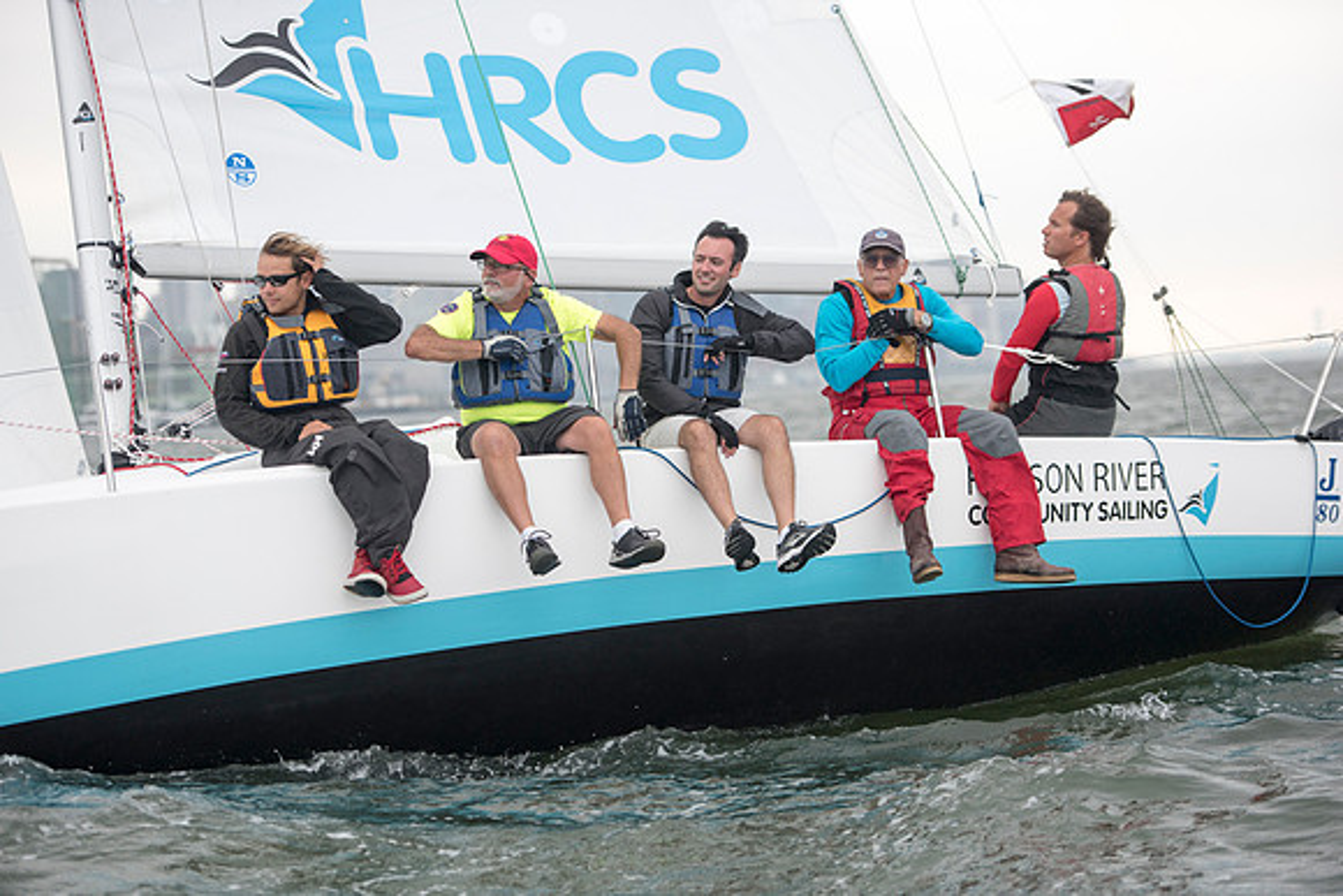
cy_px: 448
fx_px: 3806
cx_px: 672
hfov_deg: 20.0
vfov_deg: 13.4
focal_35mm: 102
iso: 320
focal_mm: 102
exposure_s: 1/1000
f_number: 3.2
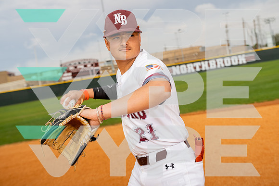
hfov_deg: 39.6
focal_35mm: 50
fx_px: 388
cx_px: 140
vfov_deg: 27.0
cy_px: 93
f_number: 4.5
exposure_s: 1/640
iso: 100
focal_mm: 50
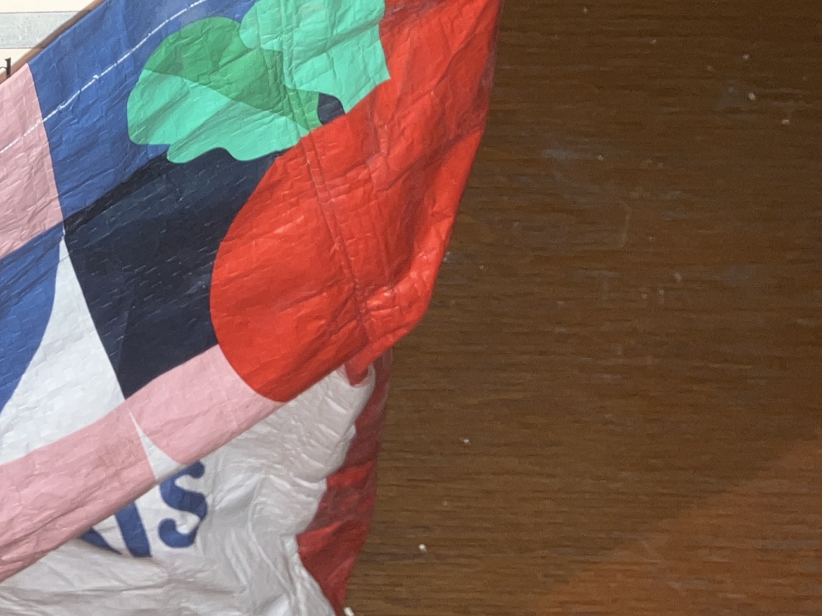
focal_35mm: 87
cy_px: -89
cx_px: -195
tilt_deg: -55.0
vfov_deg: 16.4
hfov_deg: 20.8
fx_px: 2066
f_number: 1.8
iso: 25
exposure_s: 1/4
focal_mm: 3.99
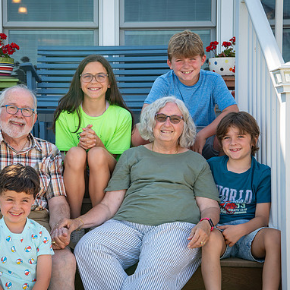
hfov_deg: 21.6
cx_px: 103
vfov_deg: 21.7
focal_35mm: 80
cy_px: 145
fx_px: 758
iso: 500
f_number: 10
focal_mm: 62
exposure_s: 1/250
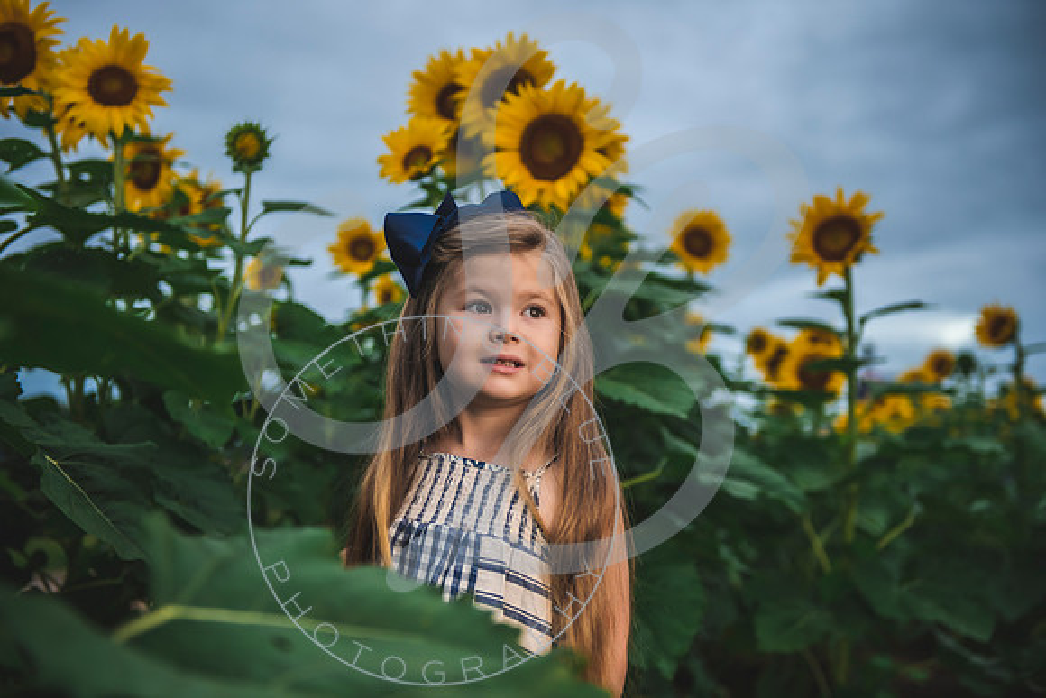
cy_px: 349
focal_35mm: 52
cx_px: 523
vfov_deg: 26.0
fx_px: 1511
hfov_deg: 38.2
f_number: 2.8
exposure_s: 1/250
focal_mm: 52
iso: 200
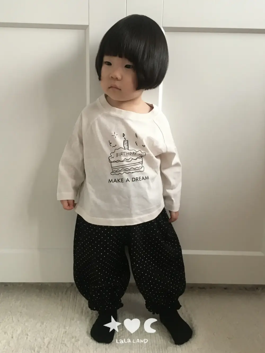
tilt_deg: -9.8
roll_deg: -1.8
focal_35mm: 29
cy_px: 176
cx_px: 132
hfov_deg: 48.2
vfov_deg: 61.7
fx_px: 296
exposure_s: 1/30
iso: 160
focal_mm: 4.15
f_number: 2.2
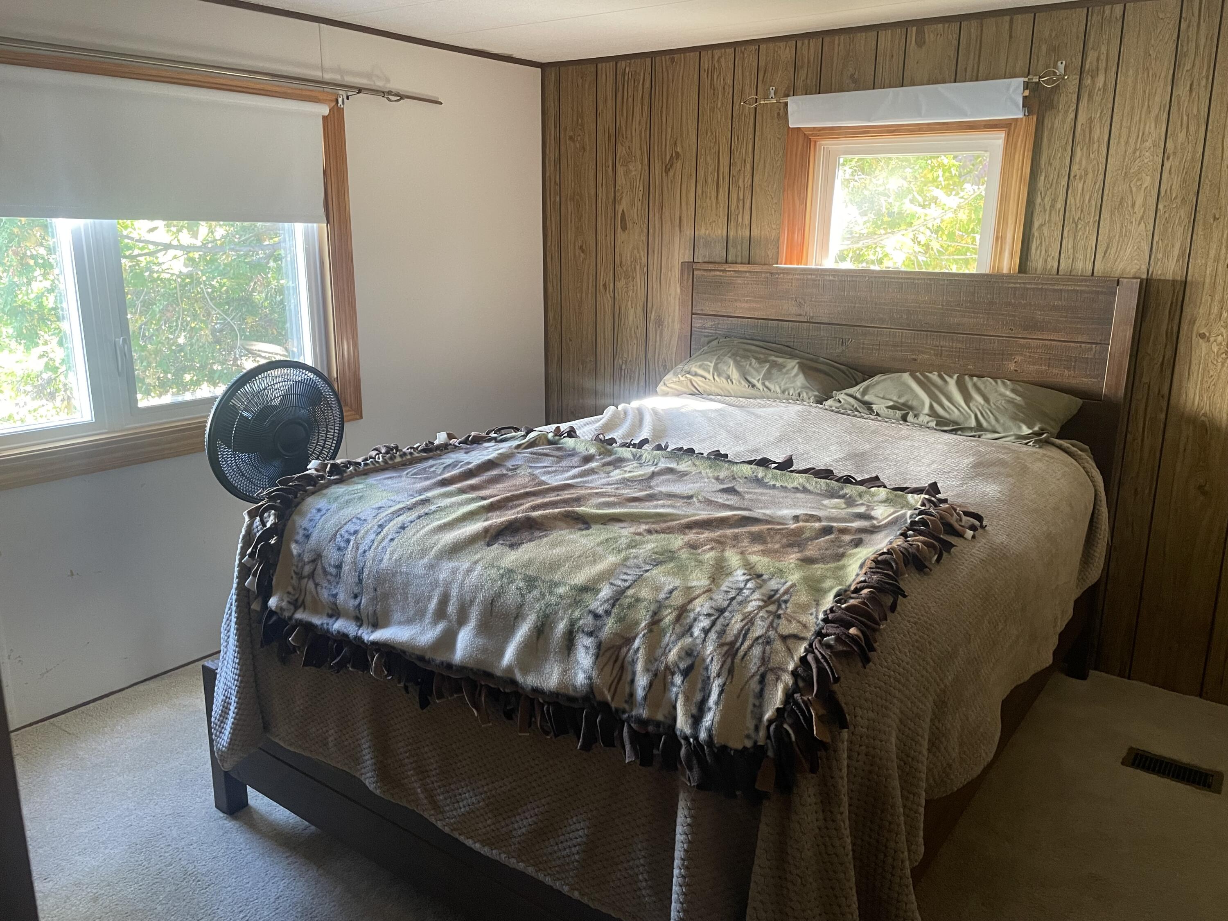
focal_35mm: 26
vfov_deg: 53.1
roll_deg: -1.4
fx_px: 922
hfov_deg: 67.3
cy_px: 460
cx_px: 614
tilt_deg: -14.9
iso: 250
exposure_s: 1/60
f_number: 1.6
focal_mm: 4.2
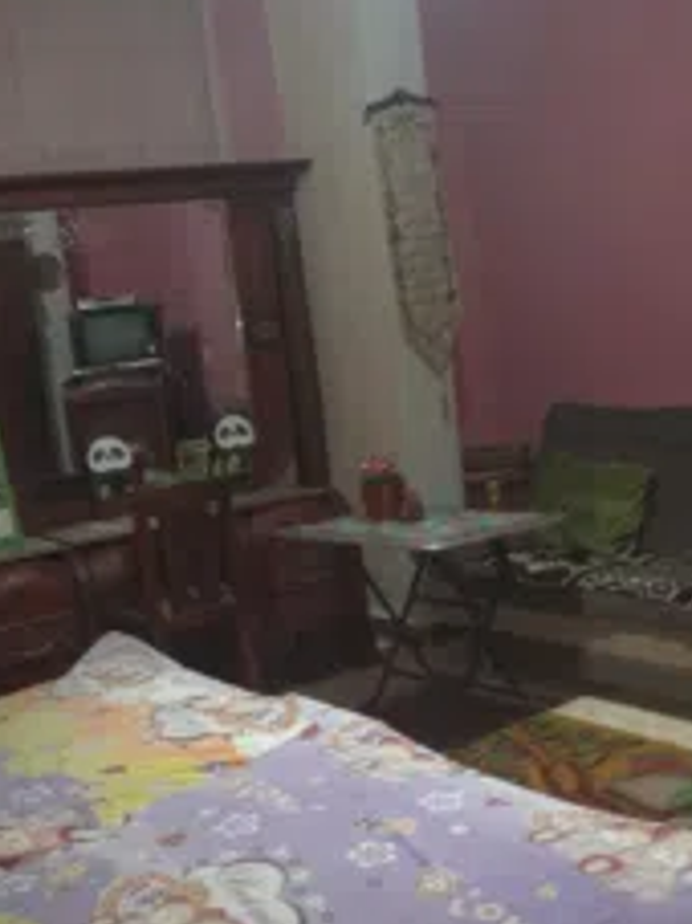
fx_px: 1174
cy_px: 550
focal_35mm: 44
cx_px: 277
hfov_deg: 32.7
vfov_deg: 42.8
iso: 400
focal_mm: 4.6
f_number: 2
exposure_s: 1/25
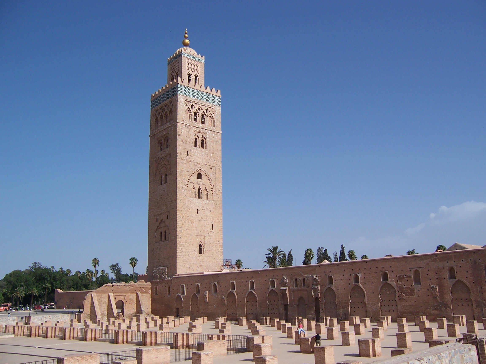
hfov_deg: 55.4
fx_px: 463
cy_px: 182
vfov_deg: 42.9
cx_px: 243
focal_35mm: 33
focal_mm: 5.5
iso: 80
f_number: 4
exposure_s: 1/1000
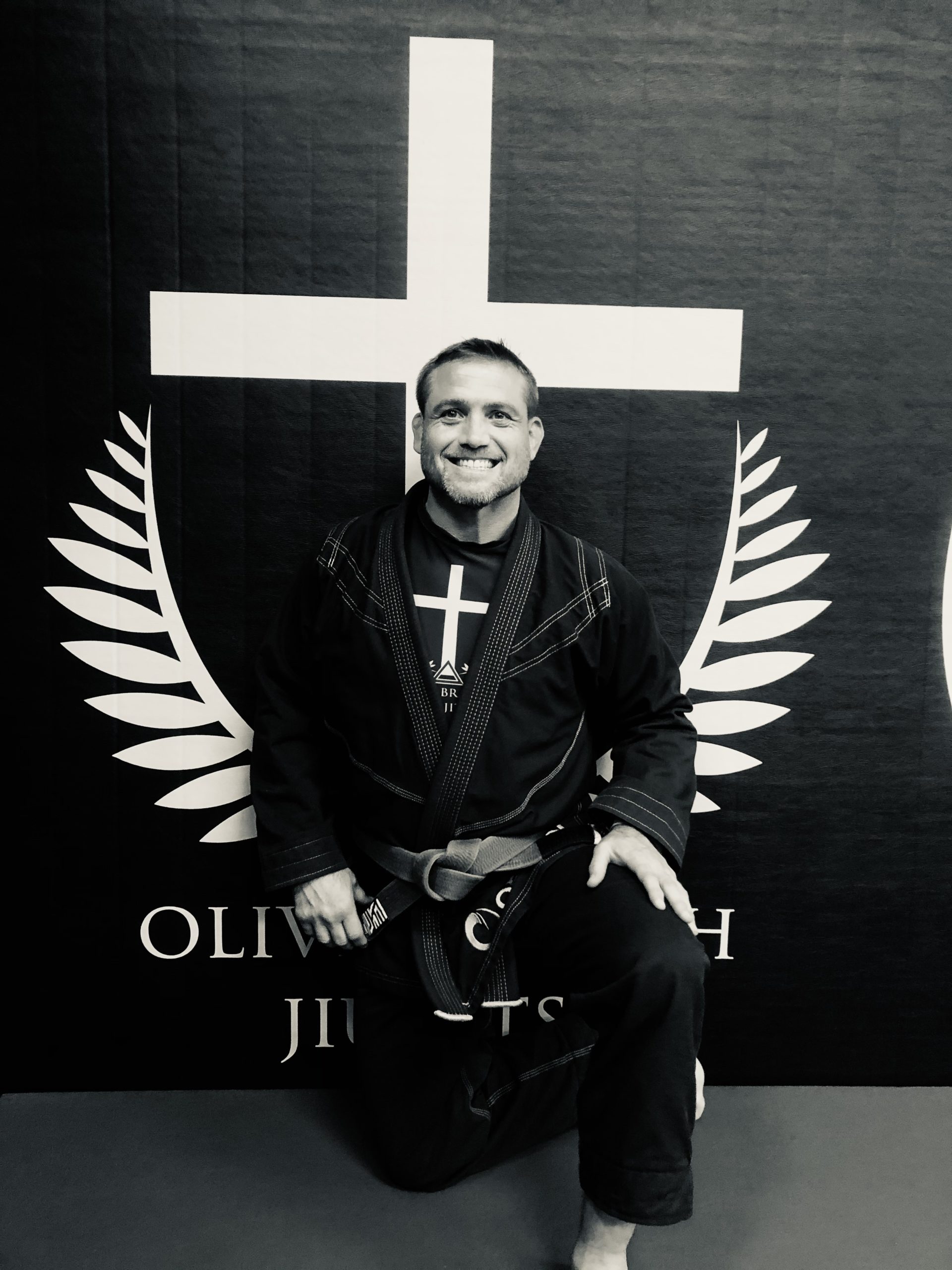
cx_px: 476
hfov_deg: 49.7
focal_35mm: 28
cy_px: 635
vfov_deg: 63.4
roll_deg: -0.5
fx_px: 1027
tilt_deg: -7.3
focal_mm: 3.99
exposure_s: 1/16
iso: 100
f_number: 1.8
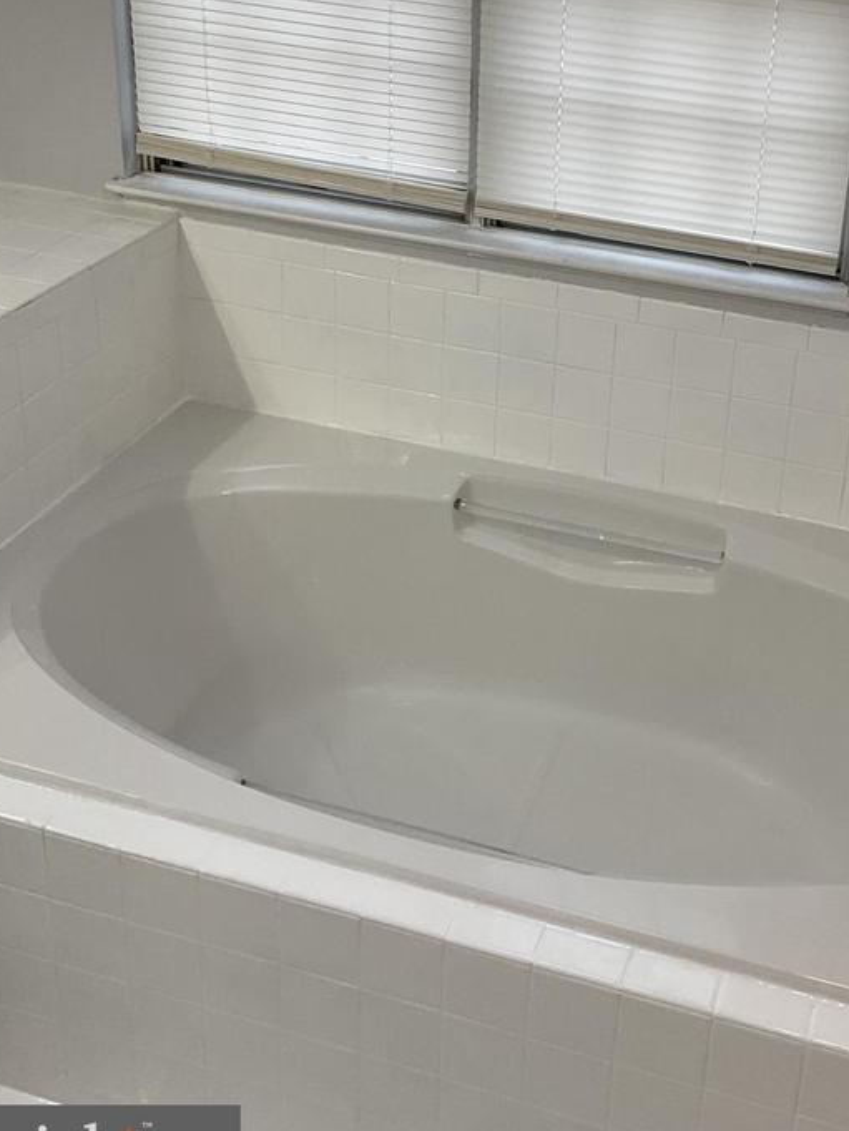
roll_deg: -3.1
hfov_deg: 31.1
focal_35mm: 46
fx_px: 1504
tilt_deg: -23.2
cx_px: 621
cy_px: 304
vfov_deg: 40.3
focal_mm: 3
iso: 50
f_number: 1.8
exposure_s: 1/120
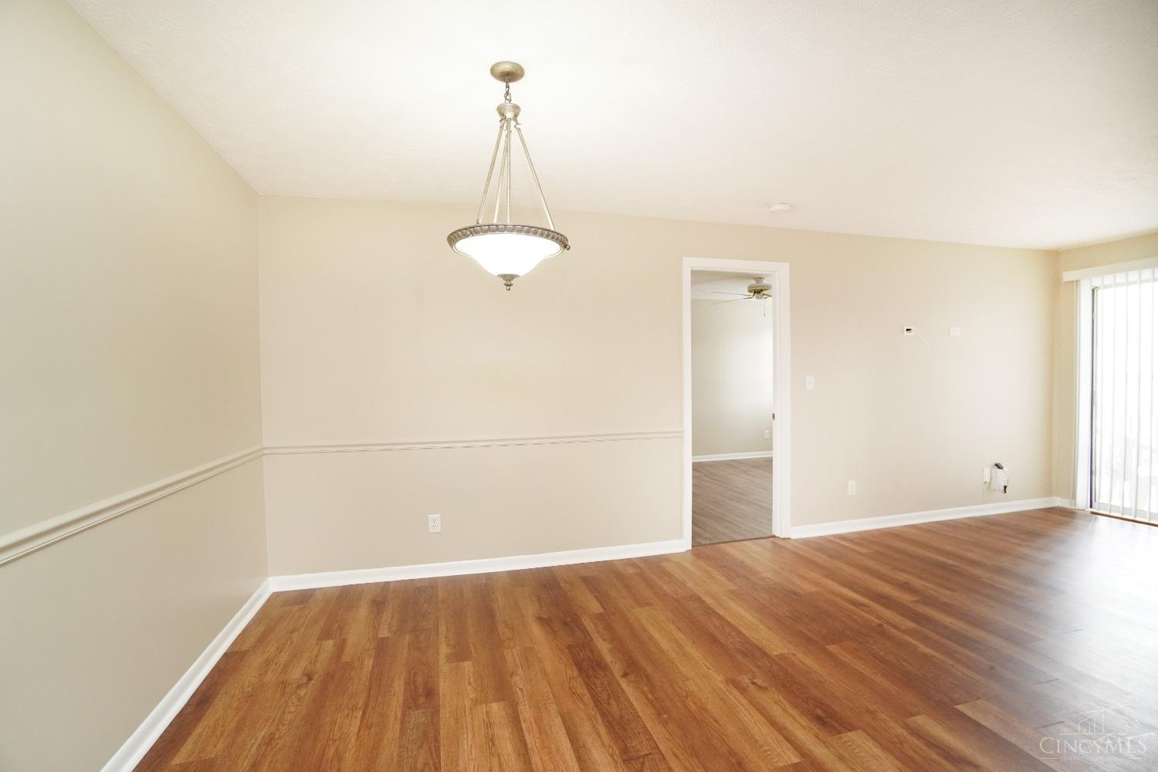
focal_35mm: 15
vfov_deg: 77.3
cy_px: 386
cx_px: 579
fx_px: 482
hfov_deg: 100.4
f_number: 4
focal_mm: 10
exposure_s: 1/60
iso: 1000
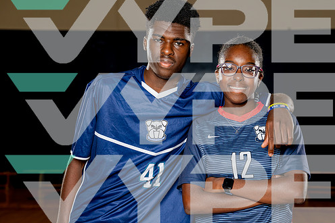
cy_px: 109
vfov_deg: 18.4
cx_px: 179
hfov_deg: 27.3
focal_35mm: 74
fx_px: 689
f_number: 4
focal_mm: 63
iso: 100
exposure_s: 1/250
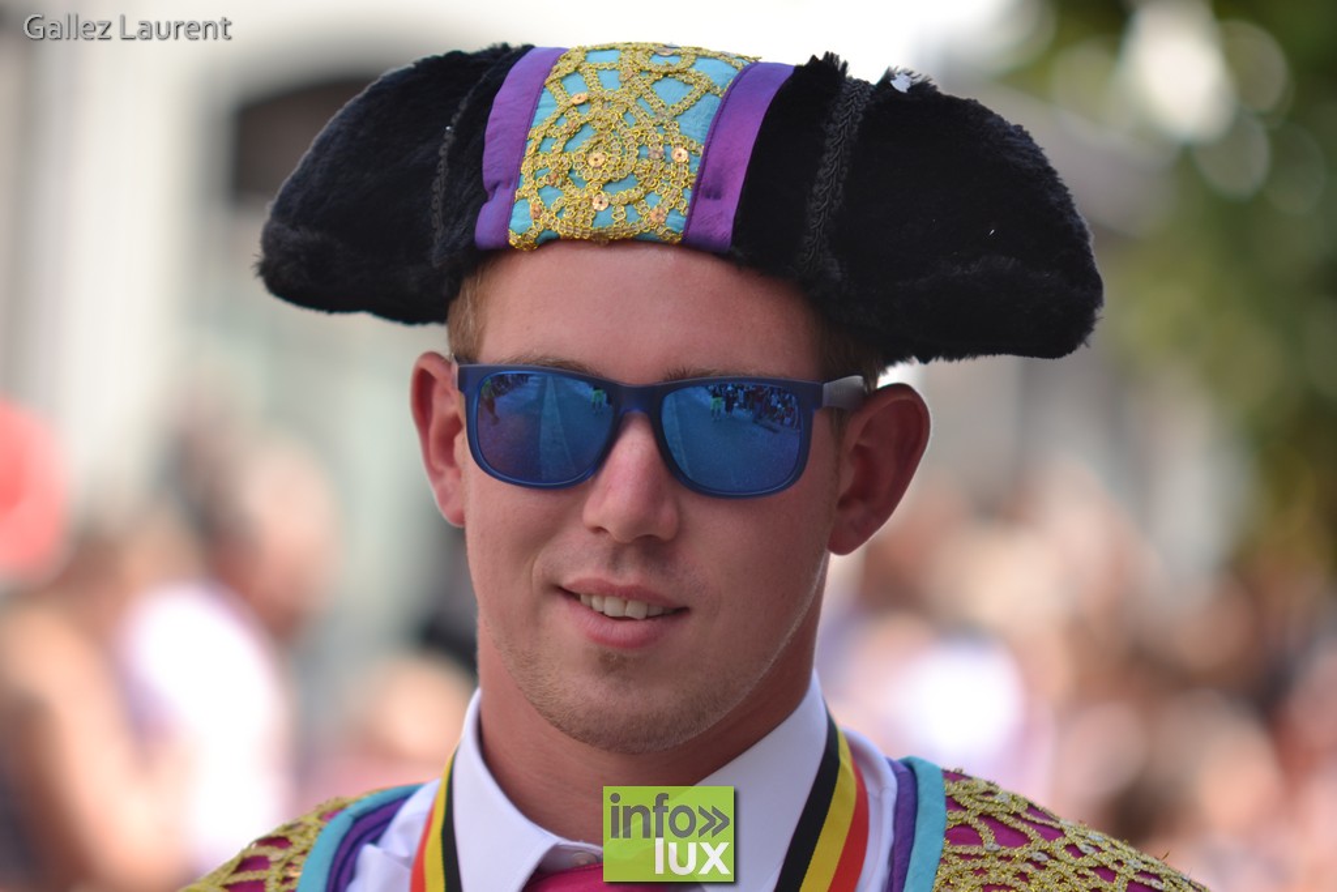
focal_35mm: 225
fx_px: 8357
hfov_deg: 9.1
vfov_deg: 6.1
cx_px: 668
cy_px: 446
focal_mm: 150
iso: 100
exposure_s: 1/400
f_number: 2.8
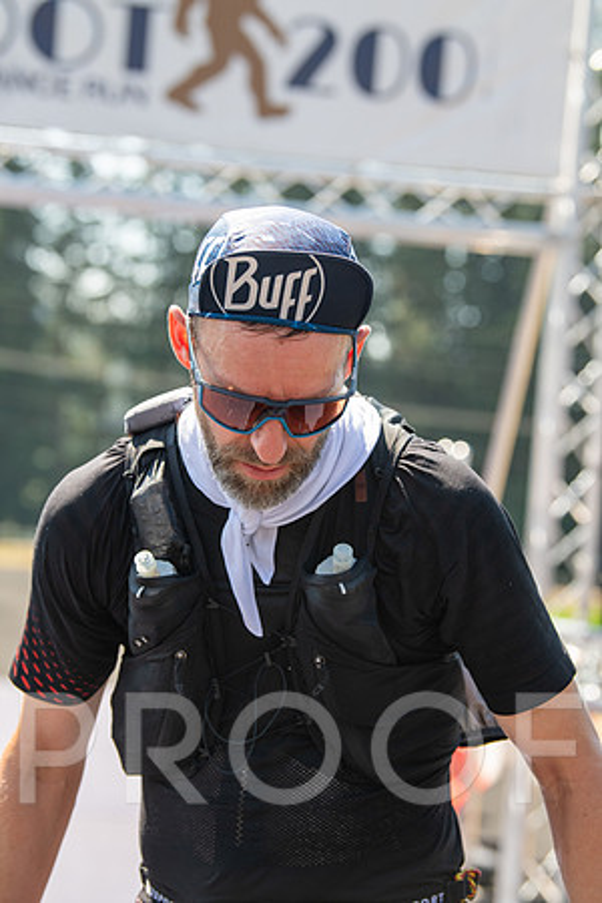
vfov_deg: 20.0
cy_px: 452
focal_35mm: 102
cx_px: 301
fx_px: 2558
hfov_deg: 13.4
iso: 400
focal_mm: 102
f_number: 5
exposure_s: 1/640
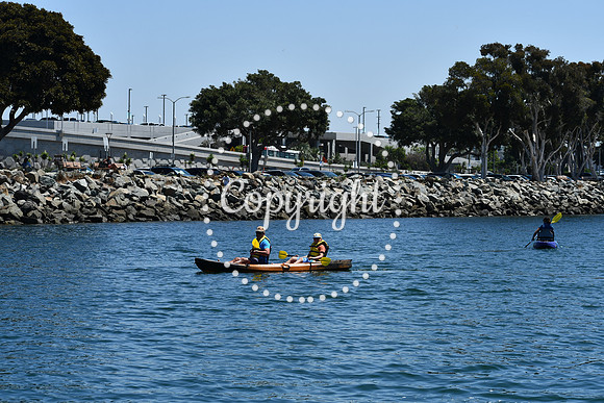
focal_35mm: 105
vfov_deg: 13.0
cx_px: 302
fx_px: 1762
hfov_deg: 19.5
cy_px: 202
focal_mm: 70
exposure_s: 1/500
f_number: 8
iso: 110
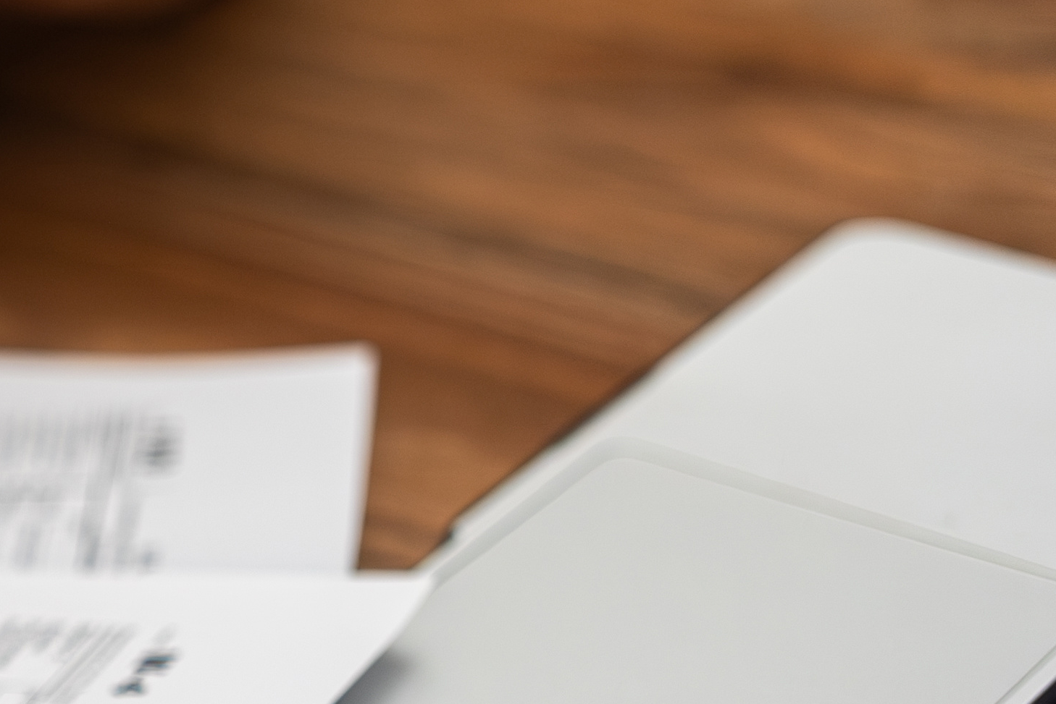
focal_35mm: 145
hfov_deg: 13.4
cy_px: 474
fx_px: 4254
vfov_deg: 9.5
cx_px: -470
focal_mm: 50
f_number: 2.5
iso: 1000
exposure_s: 1/320
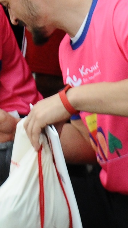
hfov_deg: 6.0
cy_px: -107
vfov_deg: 10.2
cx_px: 75
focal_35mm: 204
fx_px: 1231
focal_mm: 23
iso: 640
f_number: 4.5
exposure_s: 1/1000
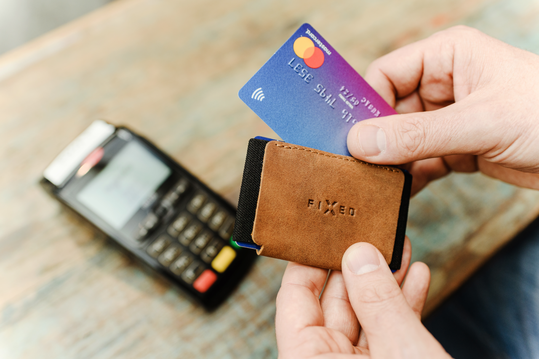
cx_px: 270
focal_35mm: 35
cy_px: 180
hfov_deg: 54.4
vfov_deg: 37.8
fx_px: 524
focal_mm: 35
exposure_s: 1/160
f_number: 2.8
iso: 320
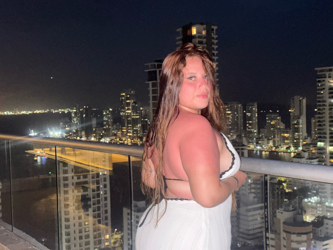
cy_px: 123
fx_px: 471
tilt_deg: -2.3
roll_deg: +1.8
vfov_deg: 29.7
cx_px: 169
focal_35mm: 49
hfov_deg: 38.9
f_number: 1.78
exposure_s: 1/13
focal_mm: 6.76
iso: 640
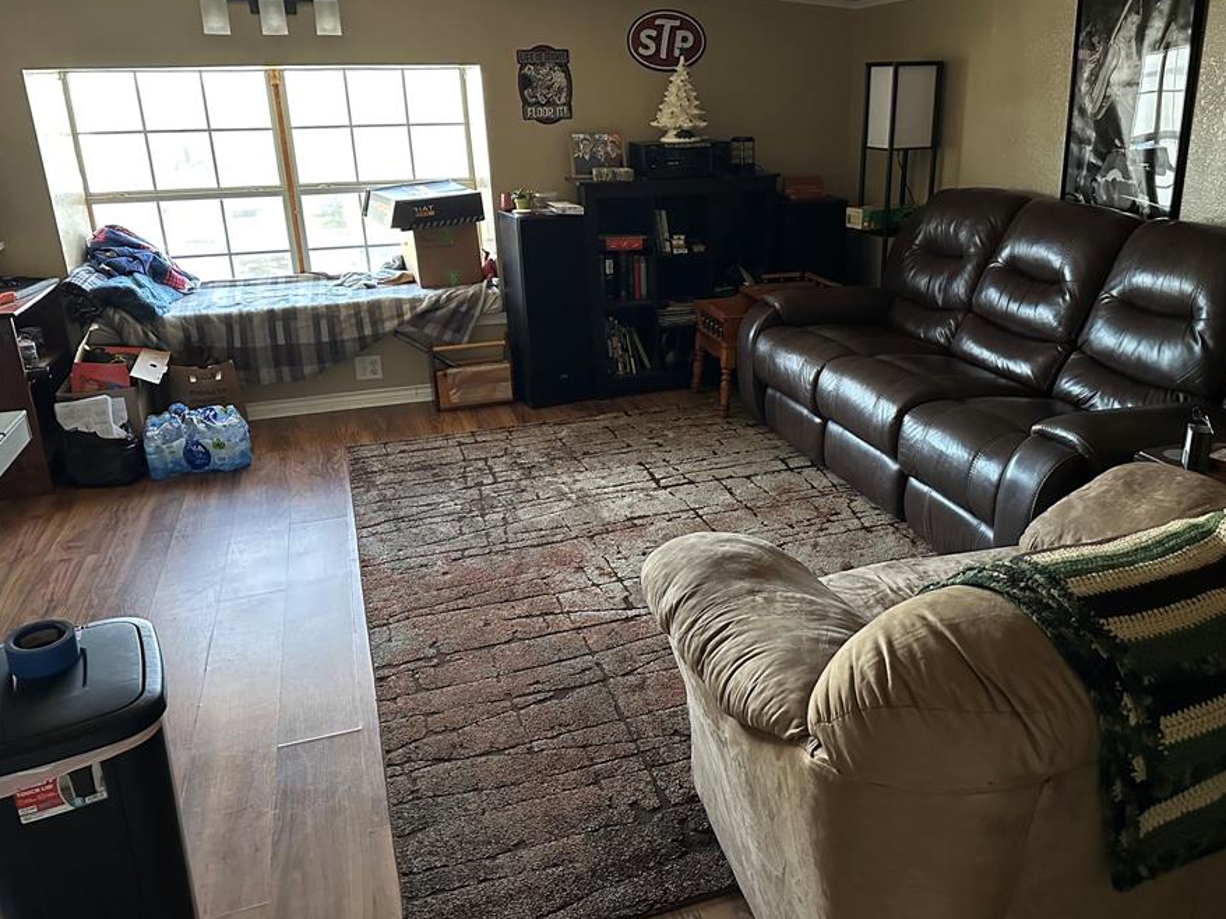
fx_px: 991
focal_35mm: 28
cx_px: 708
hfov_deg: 63.1
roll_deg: +1.2
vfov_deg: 49.7
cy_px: 427
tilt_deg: -18.3
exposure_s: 1/40
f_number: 1.78
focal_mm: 6.86
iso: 1000
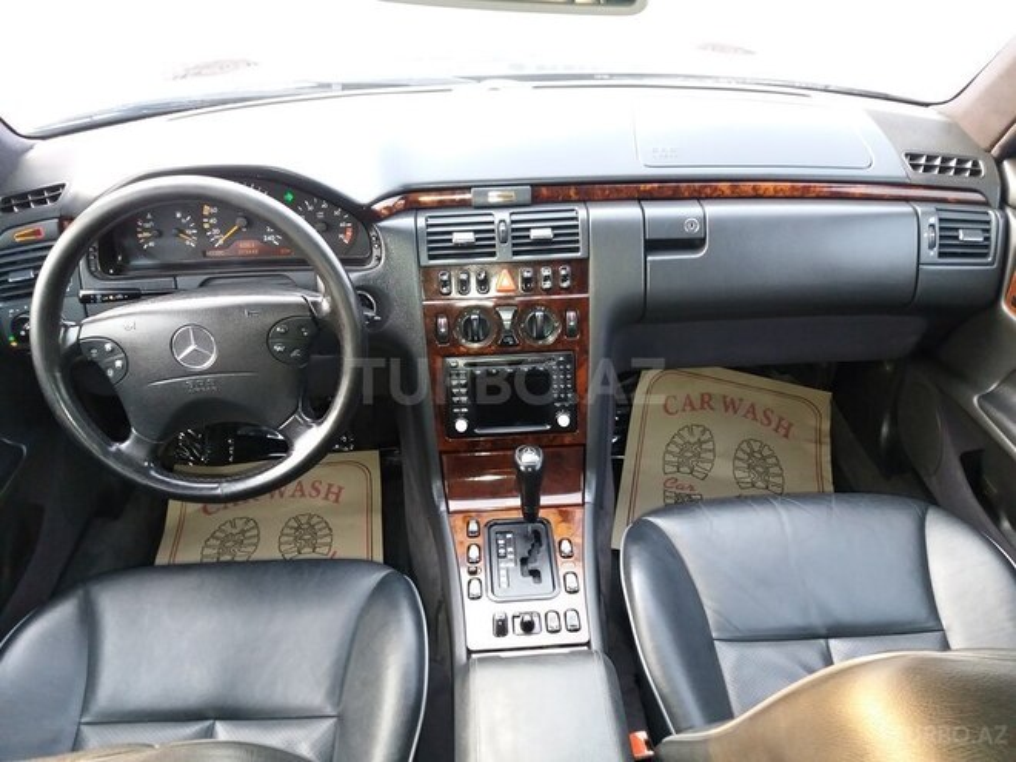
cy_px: 381
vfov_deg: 49.7
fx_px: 822
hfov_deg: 63.4
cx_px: 508
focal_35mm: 28
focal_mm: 3.7
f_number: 1.9
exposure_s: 1/25
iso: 160
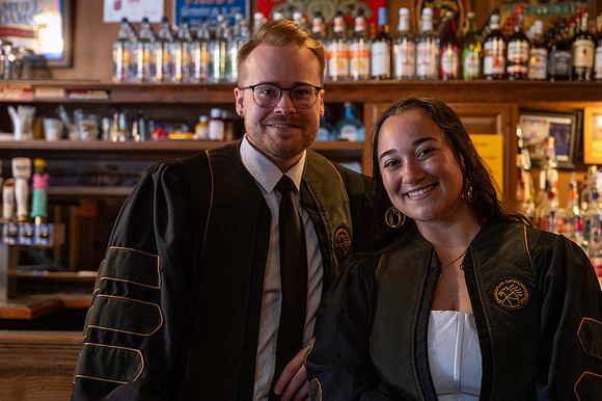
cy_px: 200
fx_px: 836
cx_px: 301
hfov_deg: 39.6
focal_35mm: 50
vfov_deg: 27.0
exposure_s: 1/80
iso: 6400
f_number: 4
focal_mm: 50
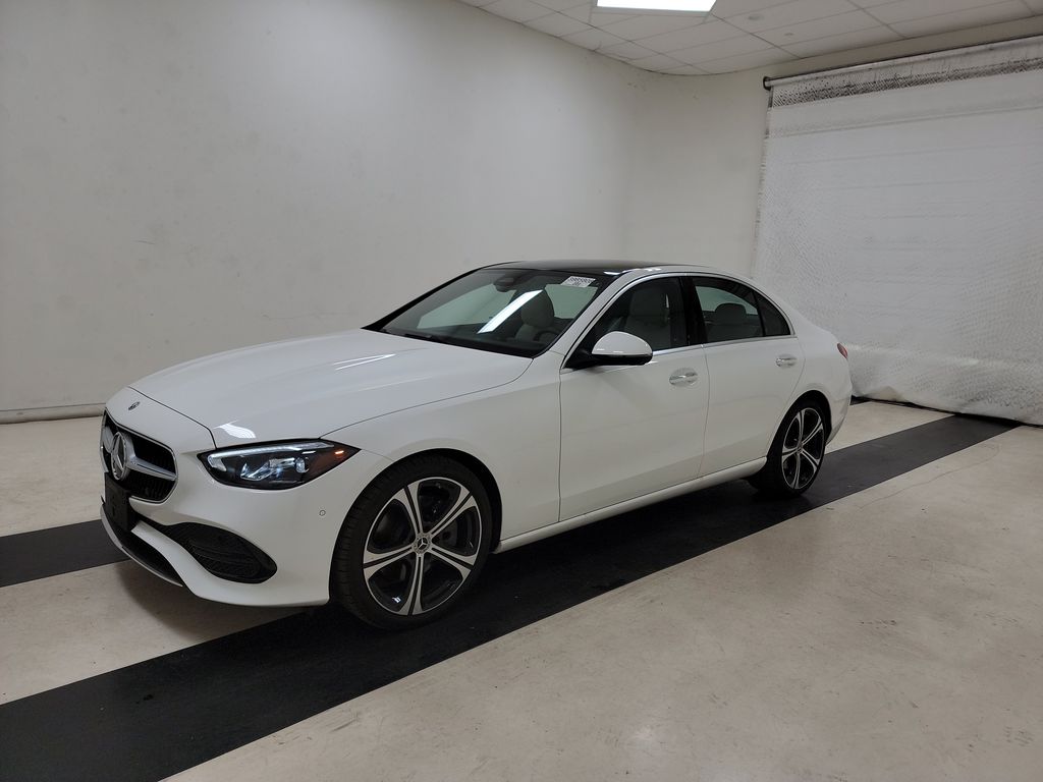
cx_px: 522
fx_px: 723
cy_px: 391
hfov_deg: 71.6
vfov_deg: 56.8
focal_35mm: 24
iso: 50
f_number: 1.8
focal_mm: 6.7
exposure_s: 1/223
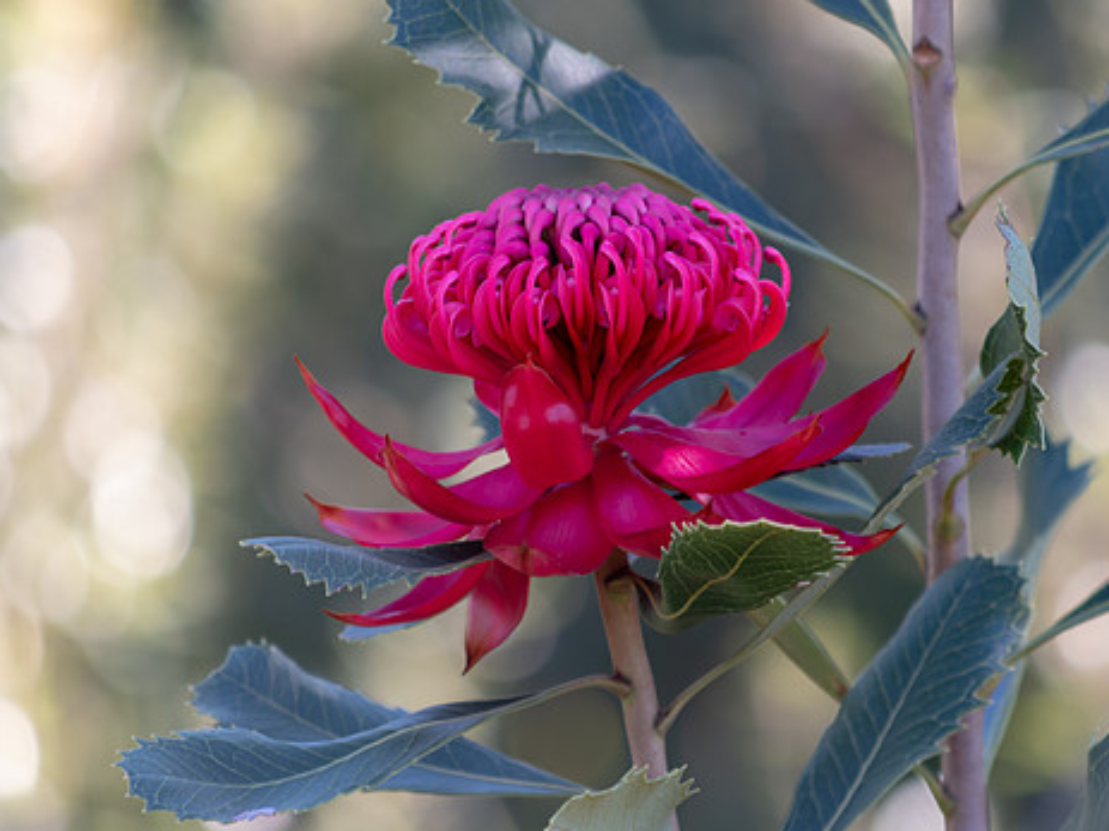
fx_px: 17360
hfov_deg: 3.7
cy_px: 430
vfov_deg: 2.7
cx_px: 546
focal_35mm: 542
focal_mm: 300
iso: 200
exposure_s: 1/40
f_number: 5.6
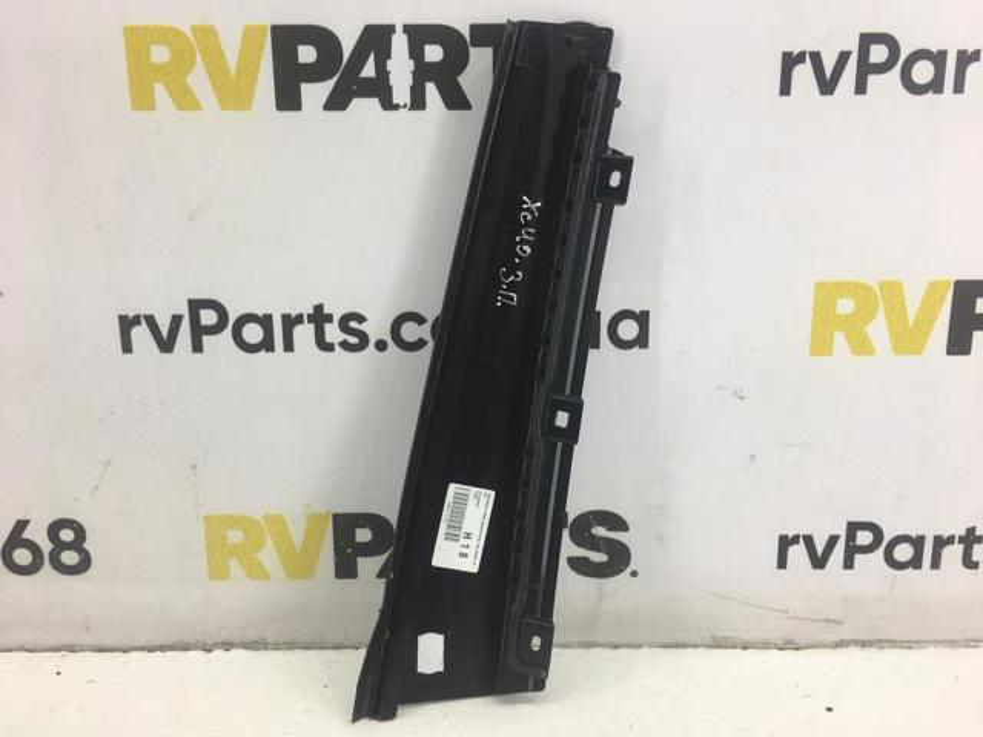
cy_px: 368
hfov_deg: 61.7
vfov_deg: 48.2
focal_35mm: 29
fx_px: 824
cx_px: 492
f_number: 2.2
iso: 25
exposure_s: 1/50
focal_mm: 4.15
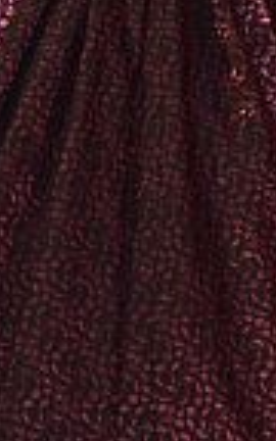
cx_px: 846
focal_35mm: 263
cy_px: -121
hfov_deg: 4.8
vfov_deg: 7.9
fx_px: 3165
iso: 640
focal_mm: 31
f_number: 5
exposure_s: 1/160
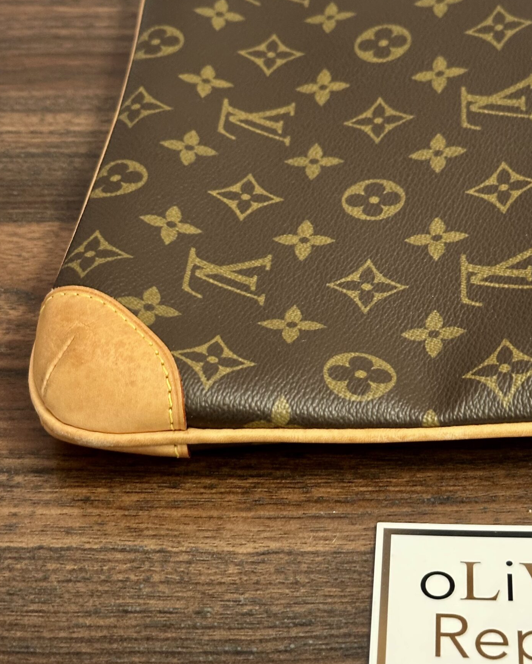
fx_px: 1358
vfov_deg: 27.5
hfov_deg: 22.1
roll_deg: +2.5
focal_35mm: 69
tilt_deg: -42.7
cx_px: 352
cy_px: 283
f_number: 1.78
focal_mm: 6.86
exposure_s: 1/50
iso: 200
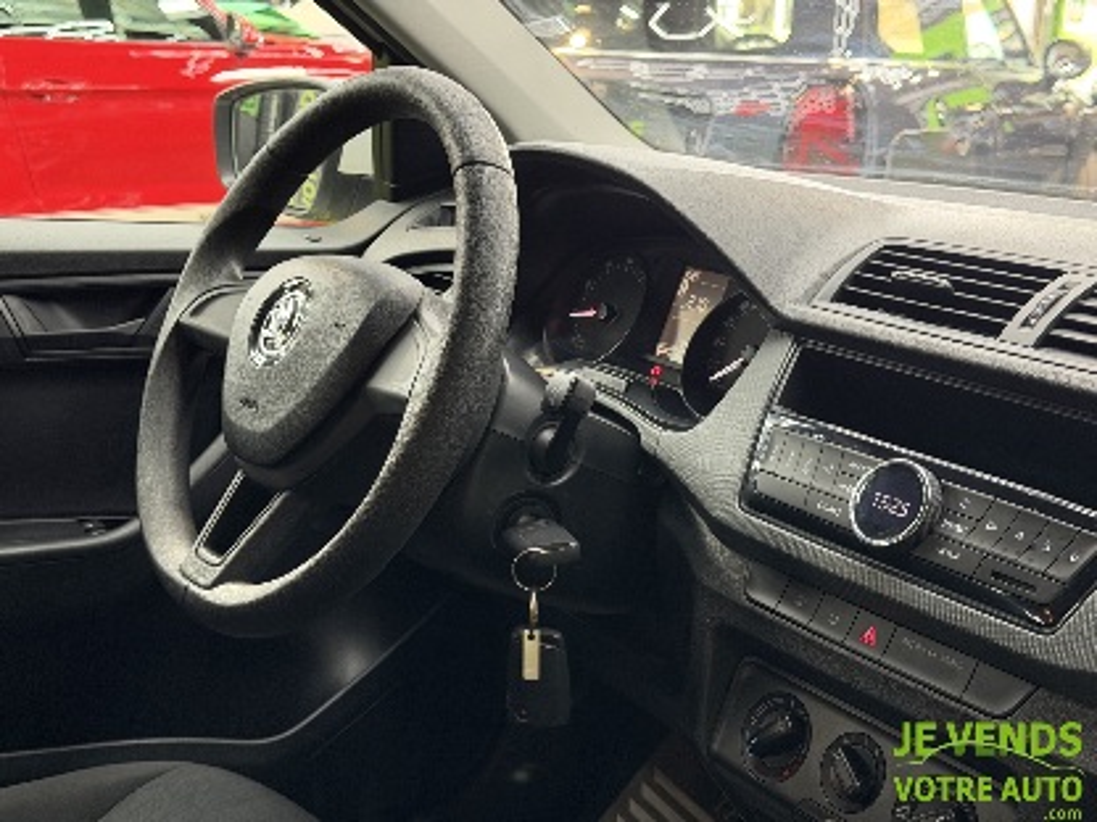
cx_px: 548
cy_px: 411
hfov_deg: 39.7
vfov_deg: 30.3
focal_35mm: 48
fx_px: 1521
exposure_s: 1/33
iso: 400
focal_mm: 6.76
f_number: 1.78
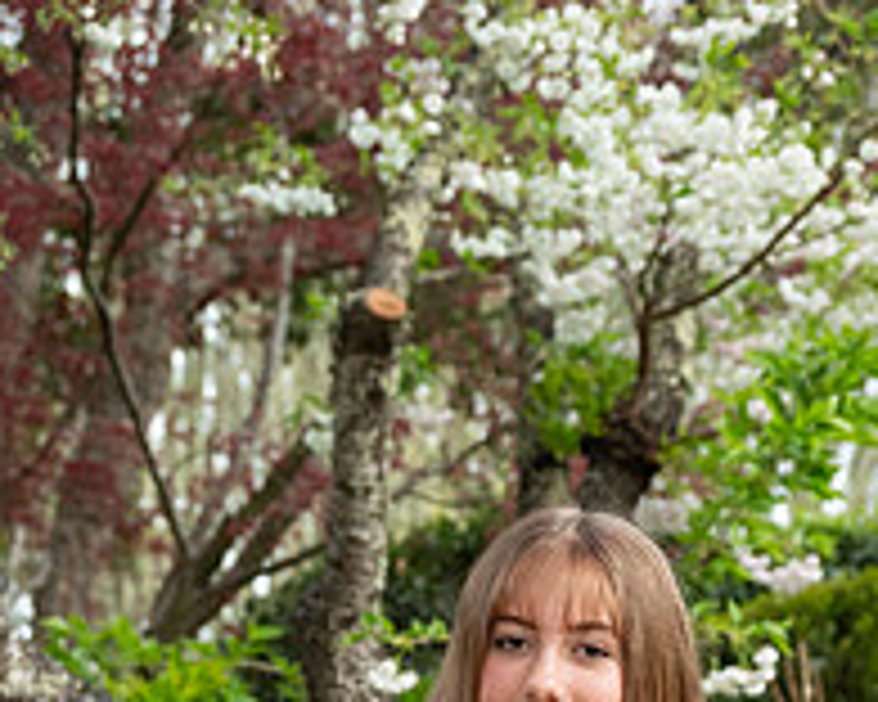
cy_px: 940
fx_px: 3430
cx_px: 549
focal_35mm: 132
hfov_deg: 14.6
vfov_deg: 11.4
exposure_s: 1/800
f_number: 6
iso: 1250
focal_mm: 61
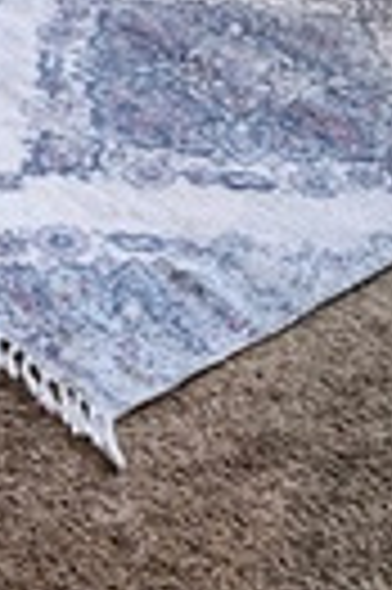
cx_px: -153
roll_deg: -0.8
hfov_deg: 12.3
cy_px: -221
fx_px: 1752
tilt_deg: -21.7
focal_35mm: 107
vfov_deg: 17.7
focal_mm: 3.99
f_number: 1.8
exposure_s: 1/20
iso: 40
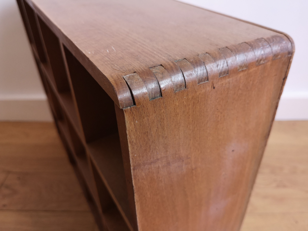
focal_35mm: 27
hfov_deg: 65.3
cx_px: 154
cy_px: 116
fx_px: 240
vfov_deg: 51.4
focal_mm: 3.95
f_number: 1.8
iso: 160
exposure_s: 1/50
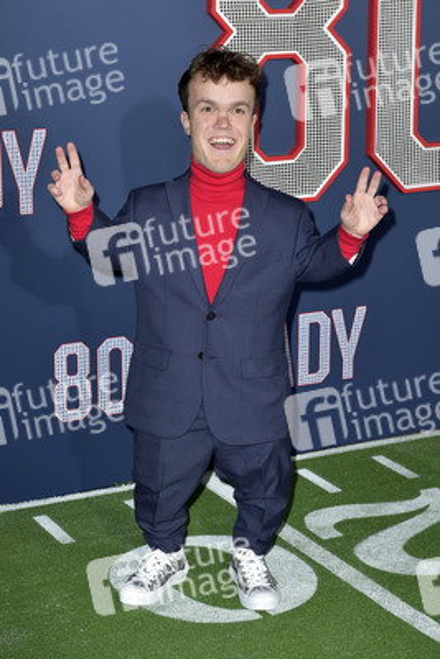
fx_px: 1209
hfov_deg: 20.6
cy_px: 330
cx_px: 220
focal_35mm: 66
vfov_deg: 30.5
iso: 400
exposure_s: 1/250
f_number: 6.3
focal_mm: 66
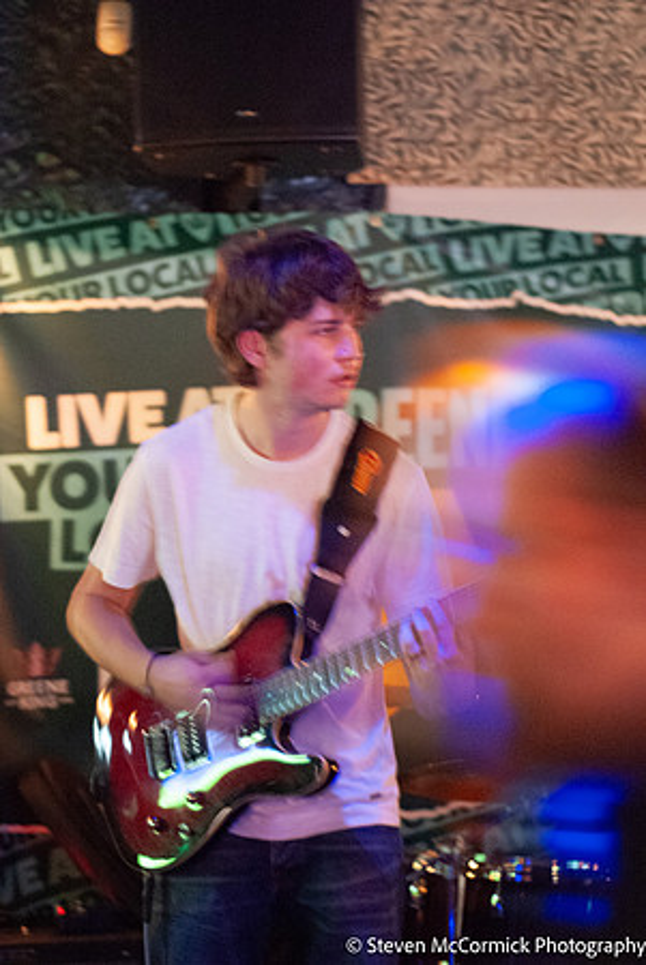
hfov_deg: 18.2
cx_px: 323
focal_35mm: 75
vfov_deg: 27.0
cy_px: 482
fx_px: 2014
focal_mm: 50
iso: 2500
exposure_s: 1/10
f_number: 1.8
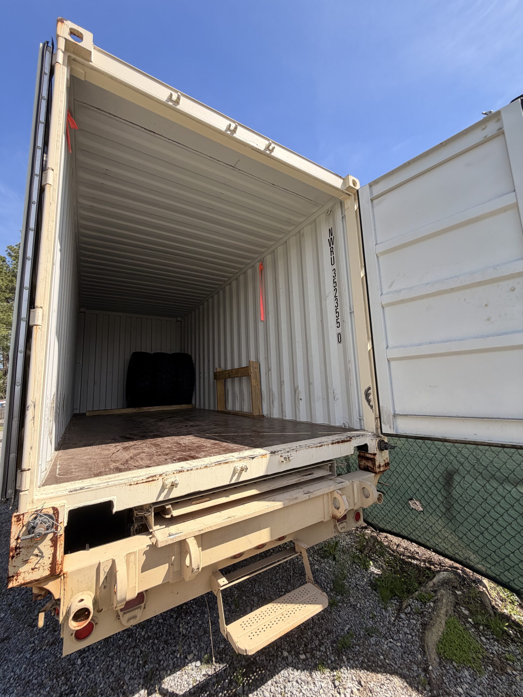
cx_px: 262
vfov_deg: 102.1
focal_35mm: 14
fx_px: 282
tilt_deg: +8.3
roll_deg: +3.5
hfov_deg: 85.7
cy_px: 348
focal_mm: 2.22
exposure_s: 1/770
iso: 40
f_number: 2.2
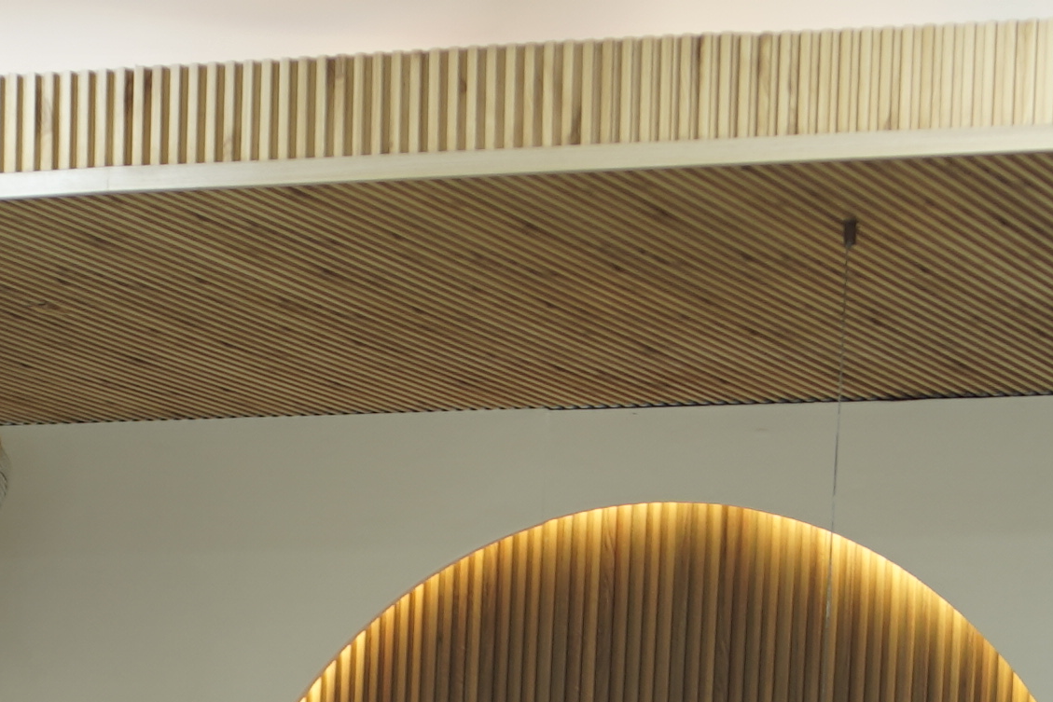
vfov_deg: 7.0
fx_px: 5441
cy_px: 1544
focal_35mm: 186
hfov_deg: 11.0
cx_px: 155
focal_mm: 35
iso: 200
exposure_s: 1/40
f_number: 2.5
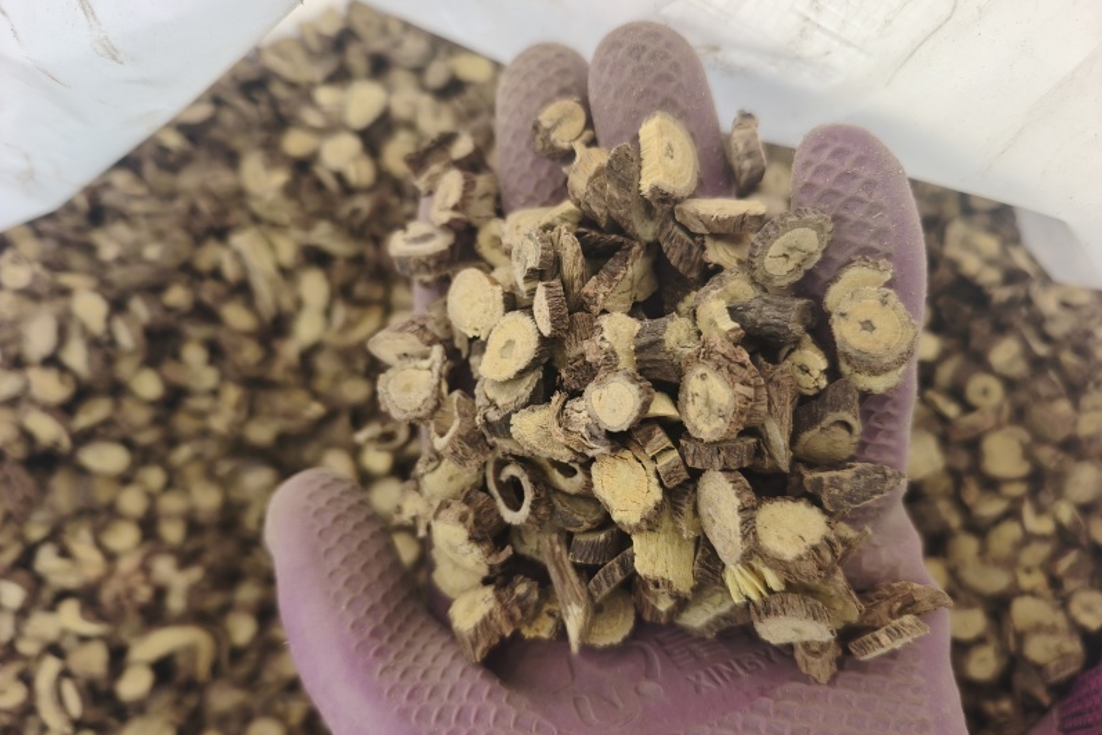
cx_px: 550
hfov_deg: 73.7
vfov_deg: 53.2
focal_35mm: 24
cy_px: 369
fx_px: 735
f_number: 1.6
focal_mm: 6.06
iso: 50
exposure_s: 1/213
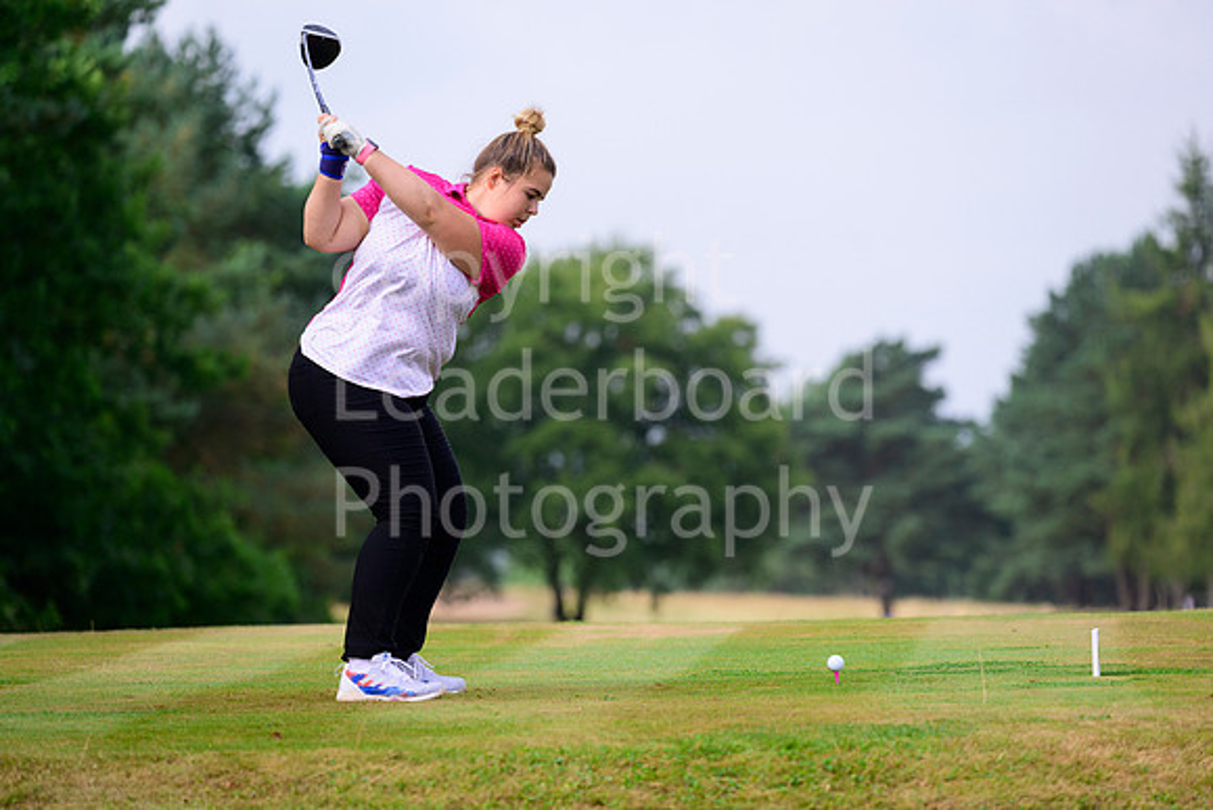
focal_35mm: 250
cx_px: 606
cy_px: 405
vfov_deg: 5.5
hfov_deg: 8.2
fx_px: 8425
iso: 500
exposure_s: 1/1250
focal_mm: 250
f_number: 5.6
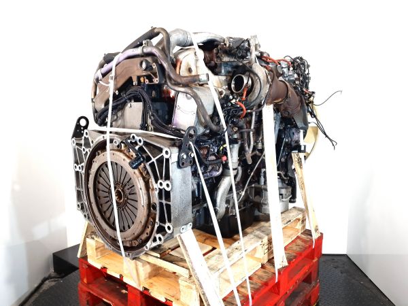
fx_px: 271
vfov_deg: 58.9
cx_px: 204
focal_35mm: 23
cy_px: 153
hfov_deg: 73.9
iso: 100
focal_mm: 6.4
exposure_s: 1/50
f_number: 1.8
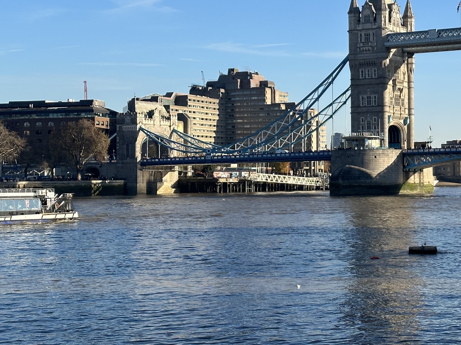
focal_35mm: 78
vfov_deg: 18.8
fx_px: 1038
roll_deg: +0.4
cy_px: 116
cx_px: 343
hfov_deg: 24.8
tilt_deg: +2.6
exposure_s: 1/2976
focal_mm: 6.86
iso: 64
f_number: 1.78
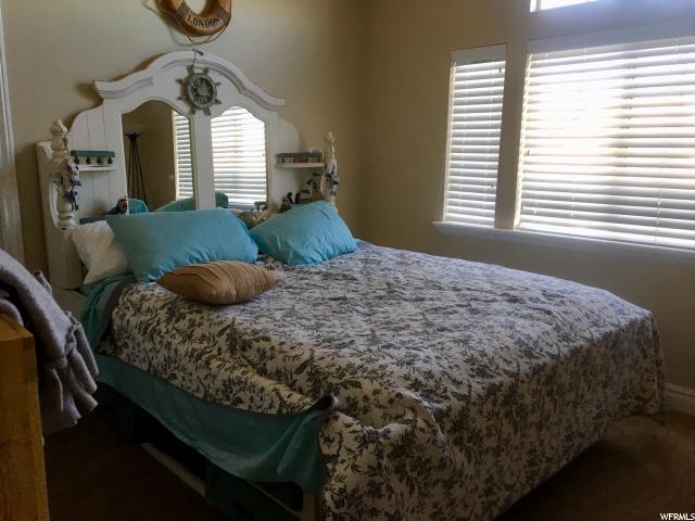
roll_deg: -1.6
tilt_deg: -9.0
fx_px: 582
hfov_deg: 61.7
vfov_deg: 48.2
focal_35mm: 29
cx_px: 348
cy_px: 260
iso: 32
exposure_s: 1/30
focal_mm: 4.15
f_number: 2.2
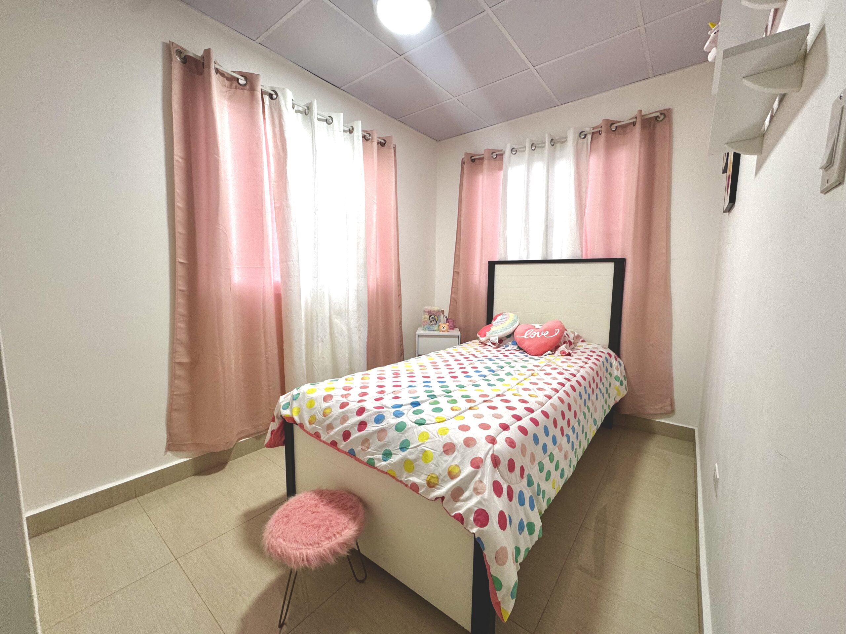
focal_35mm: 14
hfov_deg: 102.1
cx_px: 423
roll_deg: -0.7
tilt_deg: -7.1
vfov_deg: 85.7
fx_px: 342
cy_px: 317
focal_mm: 2.22
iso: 125
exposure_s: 1/120
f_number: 2.2
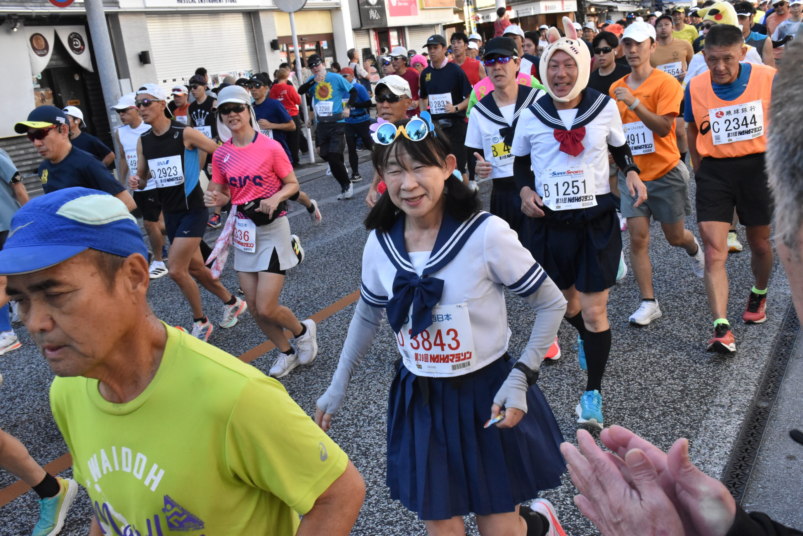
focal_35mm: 40
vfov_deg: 33.0
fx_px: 903
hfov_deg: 47.9
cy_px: 268
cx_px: 402
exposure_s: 1/500
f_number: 11
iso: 2500
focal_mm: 27
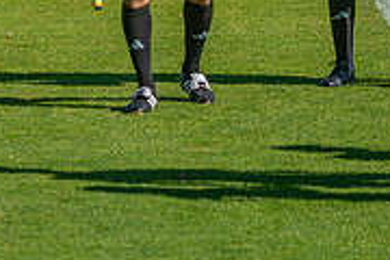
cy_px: -154
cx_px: 390
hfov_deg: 3.7
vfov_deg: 2.4
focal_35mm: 564
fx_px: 6110
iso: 180
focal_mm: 175
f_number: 5
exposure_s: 1/800
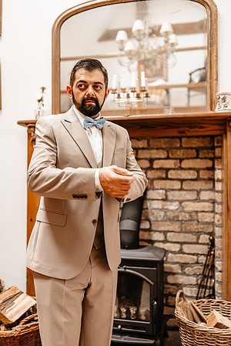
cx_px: 116
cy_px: 173
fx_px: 337
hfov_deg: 37.9
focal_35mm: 35
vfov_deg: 54.4
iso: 500
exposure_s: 1/200
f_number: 1.4
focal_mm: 35
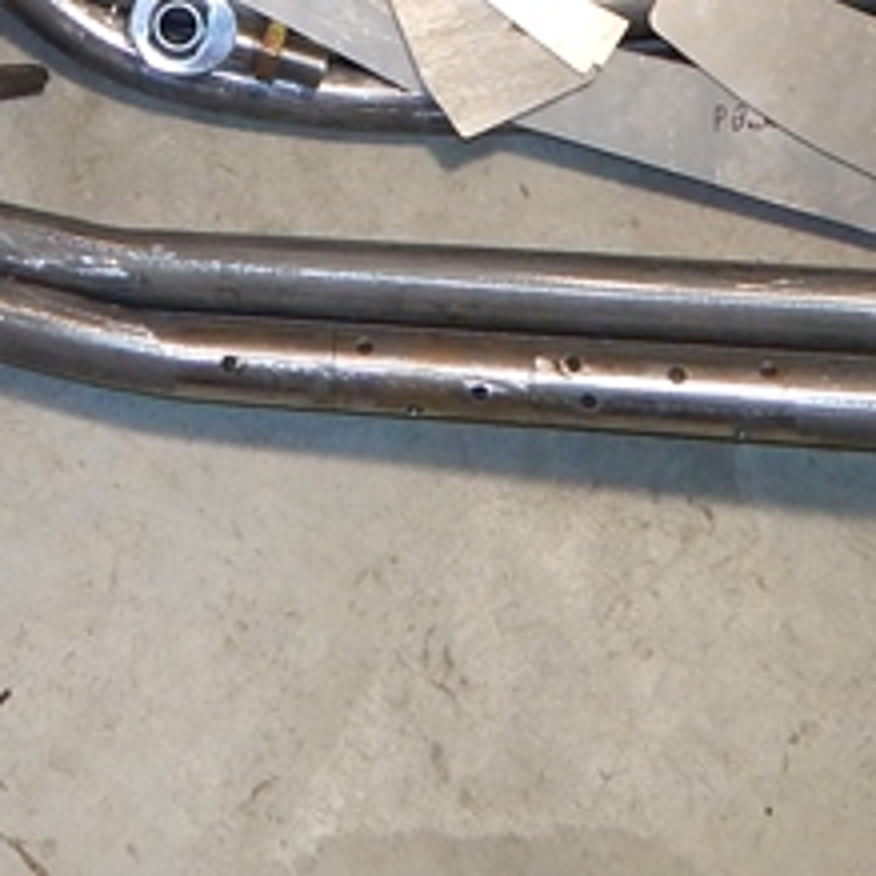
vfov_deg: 16.9
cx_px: 196
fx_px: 2605
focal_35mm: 91
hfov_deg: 18.9
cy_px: -512
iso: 200
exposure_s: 1/30
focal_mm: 4
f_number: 3
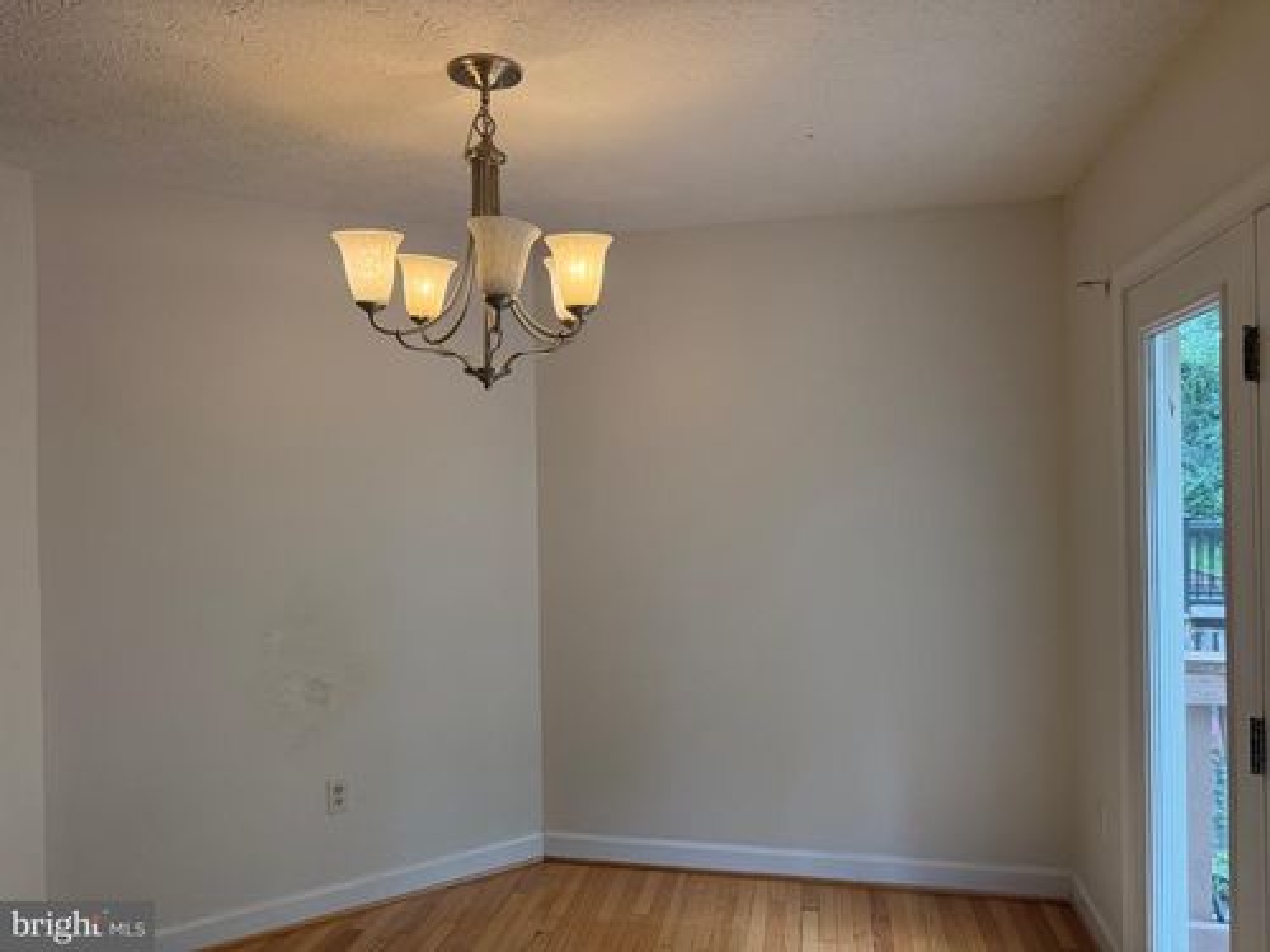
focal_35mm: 24
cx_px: 635
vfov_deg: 56.8
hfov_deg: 71.6
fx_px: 881
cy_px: 476
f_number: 1.78
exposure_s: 1/237
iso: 160
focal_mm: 6.76
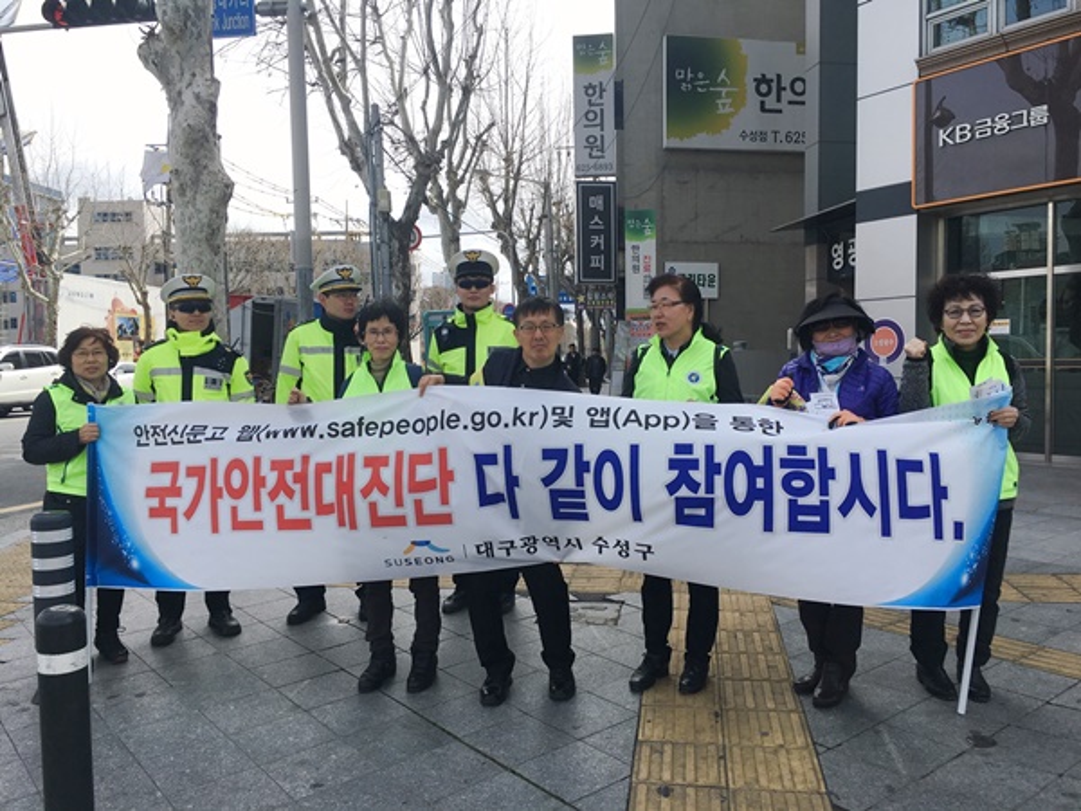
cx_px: 540
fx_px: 906
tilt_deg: -1.5
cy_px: 406
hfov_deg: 61.7
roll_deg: +0.2
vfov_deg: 48.2
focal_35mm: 29
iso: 25
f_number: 2.2
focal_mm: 4.15
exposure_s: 1/927
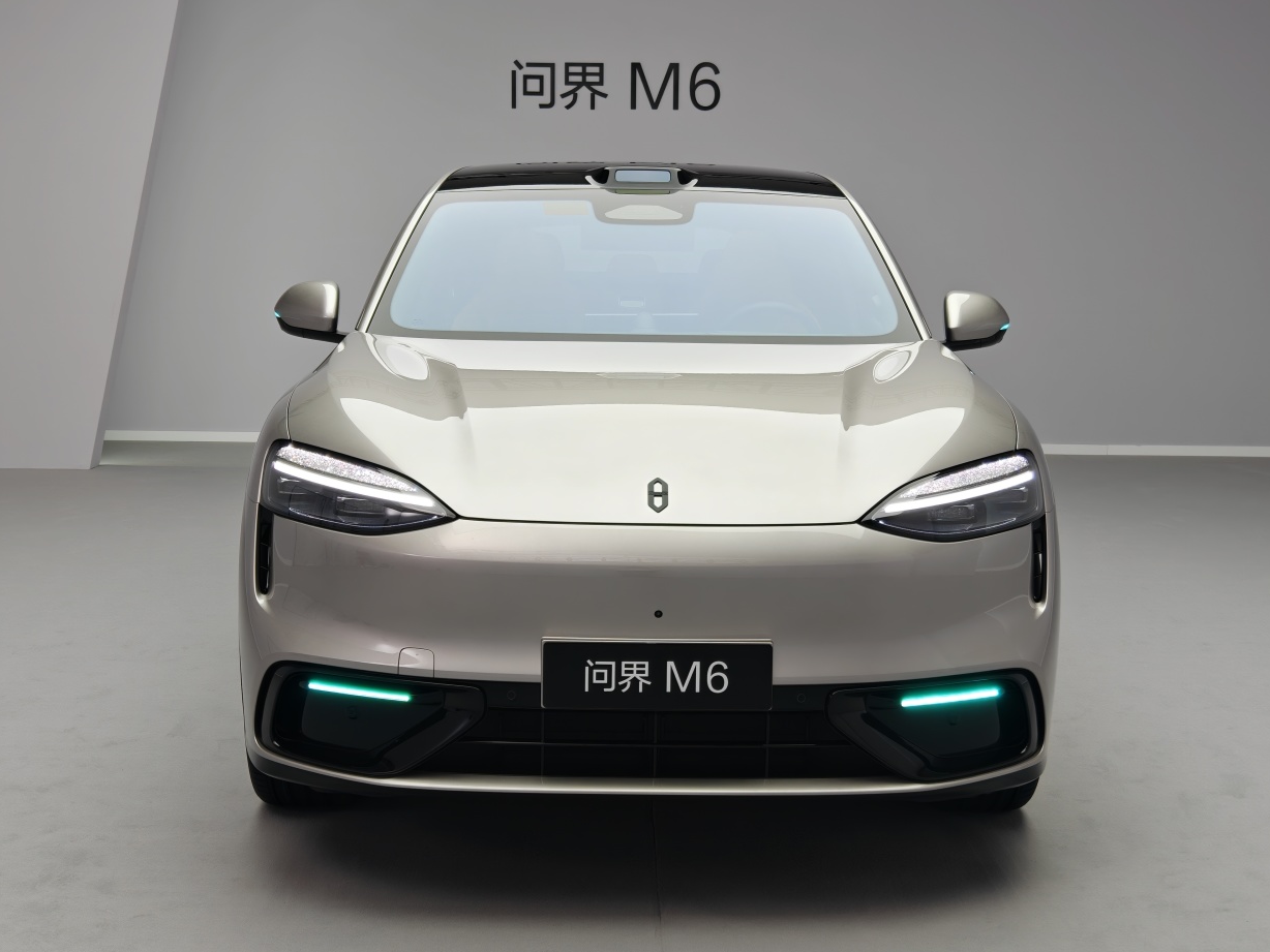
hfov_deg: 38.9
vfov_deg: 29.7
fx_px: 1798
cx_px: 639
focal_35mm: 49
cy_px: 463
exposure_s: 1/100
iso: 200
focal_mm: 8.67
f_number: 1.8
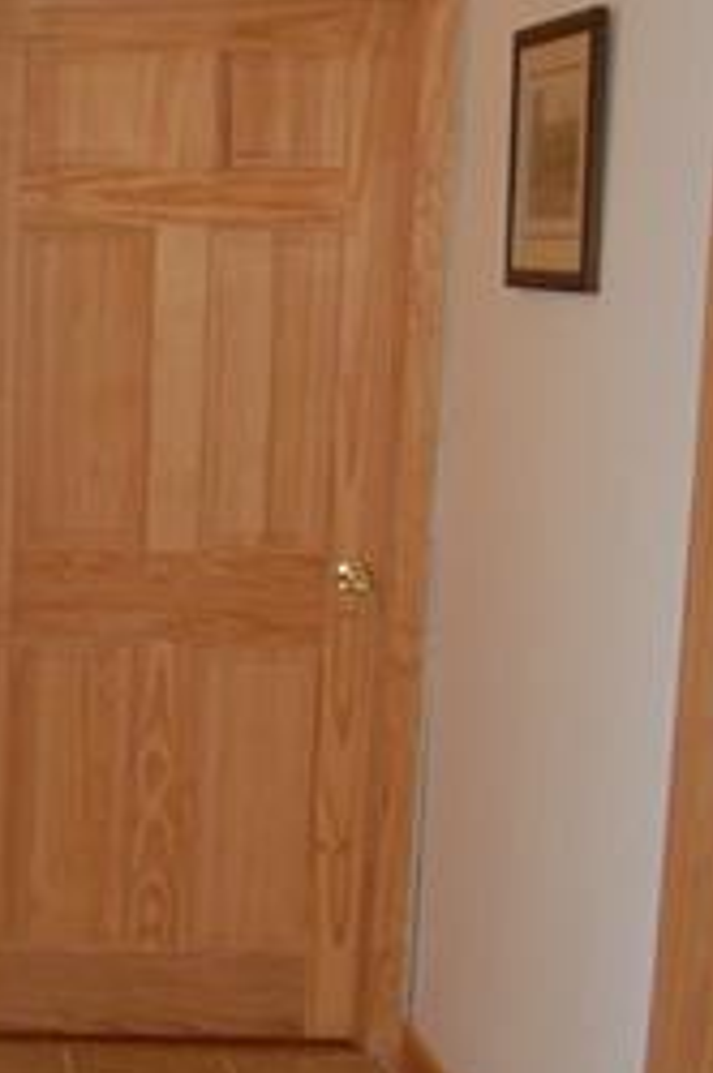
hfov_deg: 15.7
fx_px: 2472
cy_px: 717
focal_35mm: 83
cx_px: -180
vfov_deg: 24.4
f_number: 3.5
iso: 400
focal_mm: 18
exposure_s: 1/100
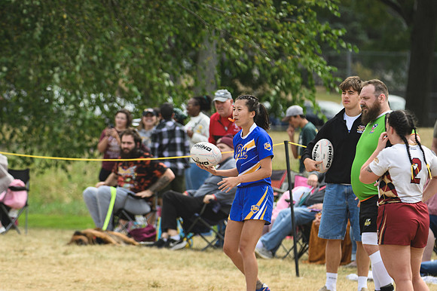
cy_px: 146
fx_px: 5823
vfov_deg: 2.9
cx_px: 218
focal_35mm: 480
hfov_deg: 4.3
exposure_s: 1/1000
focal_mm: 320
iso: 360
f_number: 5.6
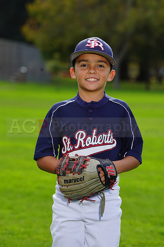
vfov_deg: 9.3
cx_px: 82
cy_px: 124
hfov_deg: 6.2
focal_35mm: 221
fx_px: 1509
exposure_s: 1/250
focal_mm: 221
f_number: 8
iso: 200
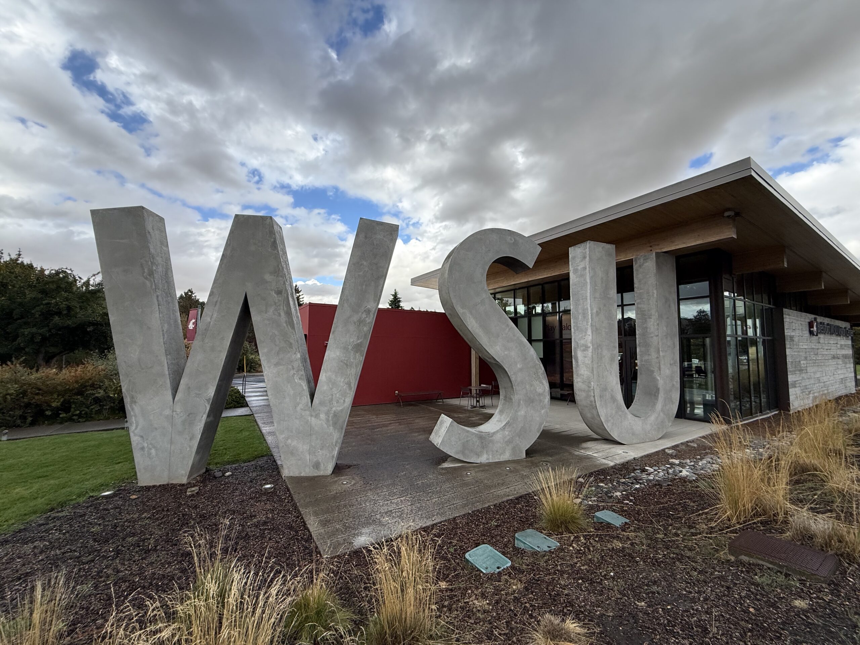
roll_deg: +0.3
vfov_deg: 85.7
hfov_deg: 102.1
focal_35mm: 14
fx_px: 348
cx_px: 430
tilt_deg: +4.0
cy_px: 322
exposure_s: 1/914
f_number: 2.2
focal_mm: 2.22
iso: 64
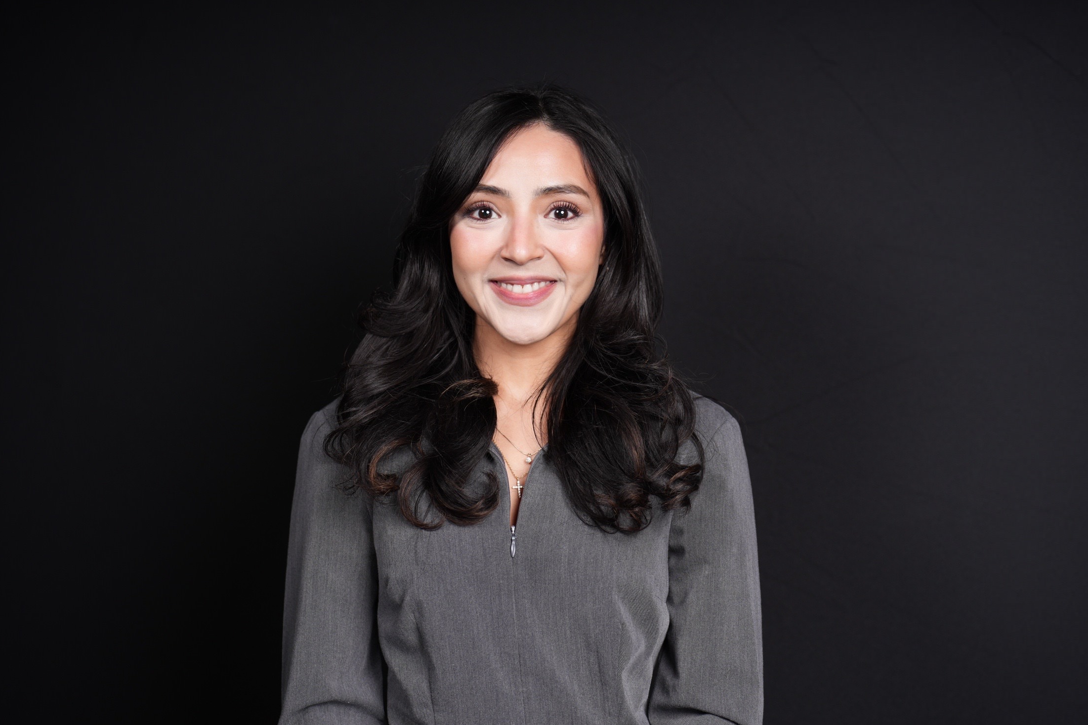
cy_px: 368
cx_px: 549
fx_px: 2720
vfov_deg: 15.2
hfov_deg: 22.6
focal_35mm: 90
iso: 125
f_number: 3.2
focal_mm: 86
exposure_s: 1/160
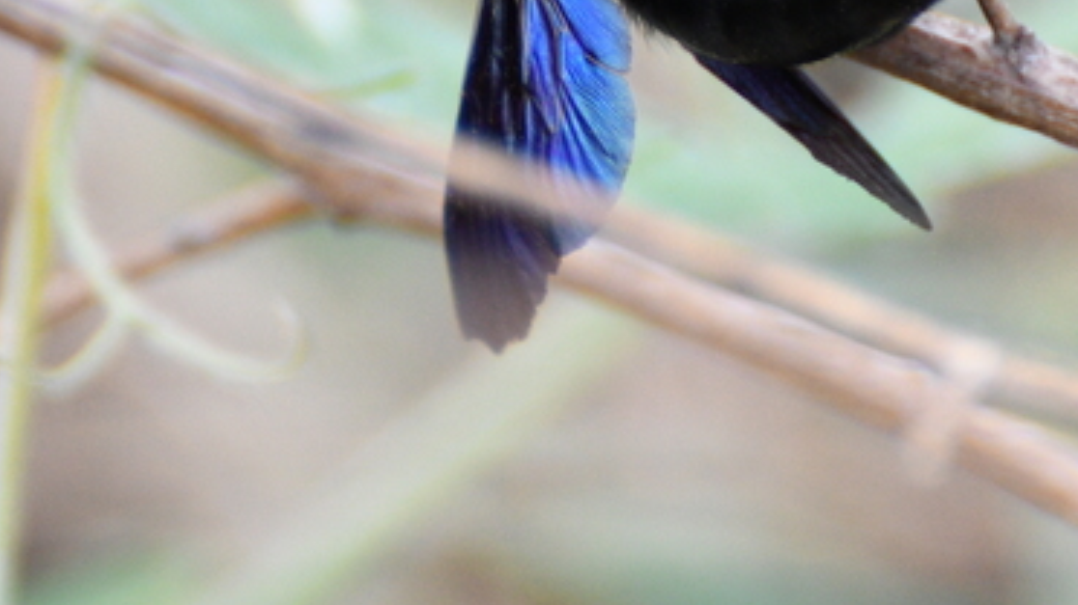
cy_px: -145
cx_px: 733
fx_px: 34806
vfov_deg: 1.0
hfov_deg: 1.8
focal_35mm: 1218
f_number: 6.3
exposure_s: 1/1250
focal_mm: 300
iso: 1600
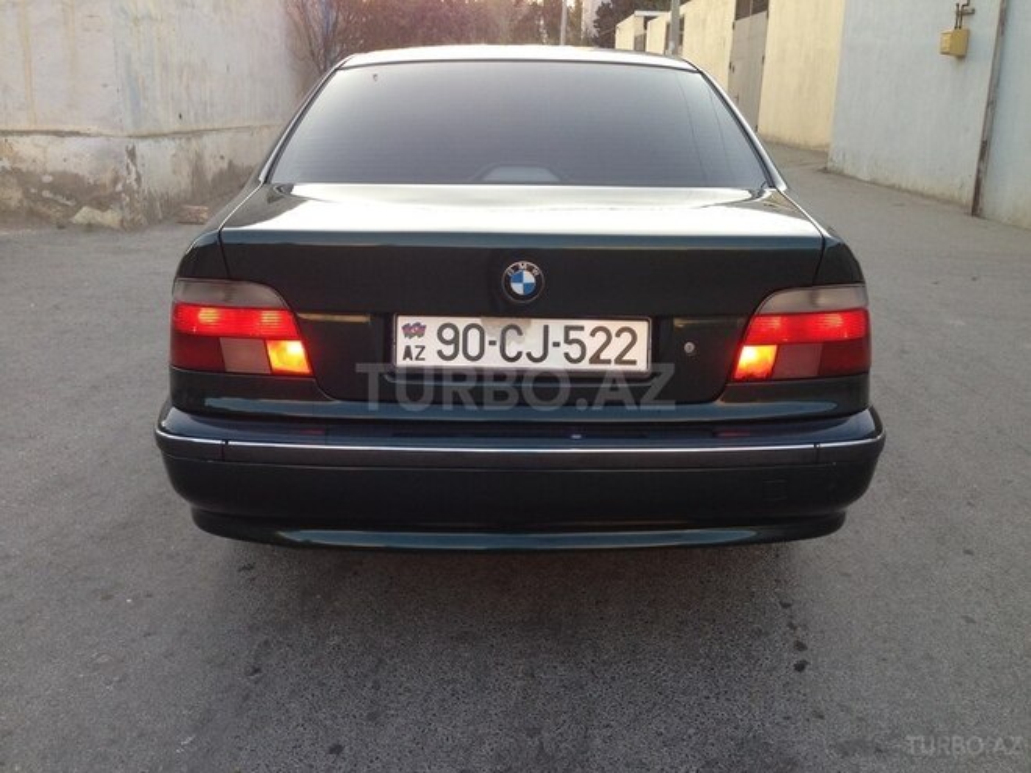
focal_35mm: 33
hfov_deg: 55.4
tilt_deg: -15.0
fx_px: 983
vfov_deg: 42.9
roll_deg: -1.8
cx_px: 516
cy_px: 386
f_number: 2.4
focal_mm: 4.12
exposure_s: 1/120
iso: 64
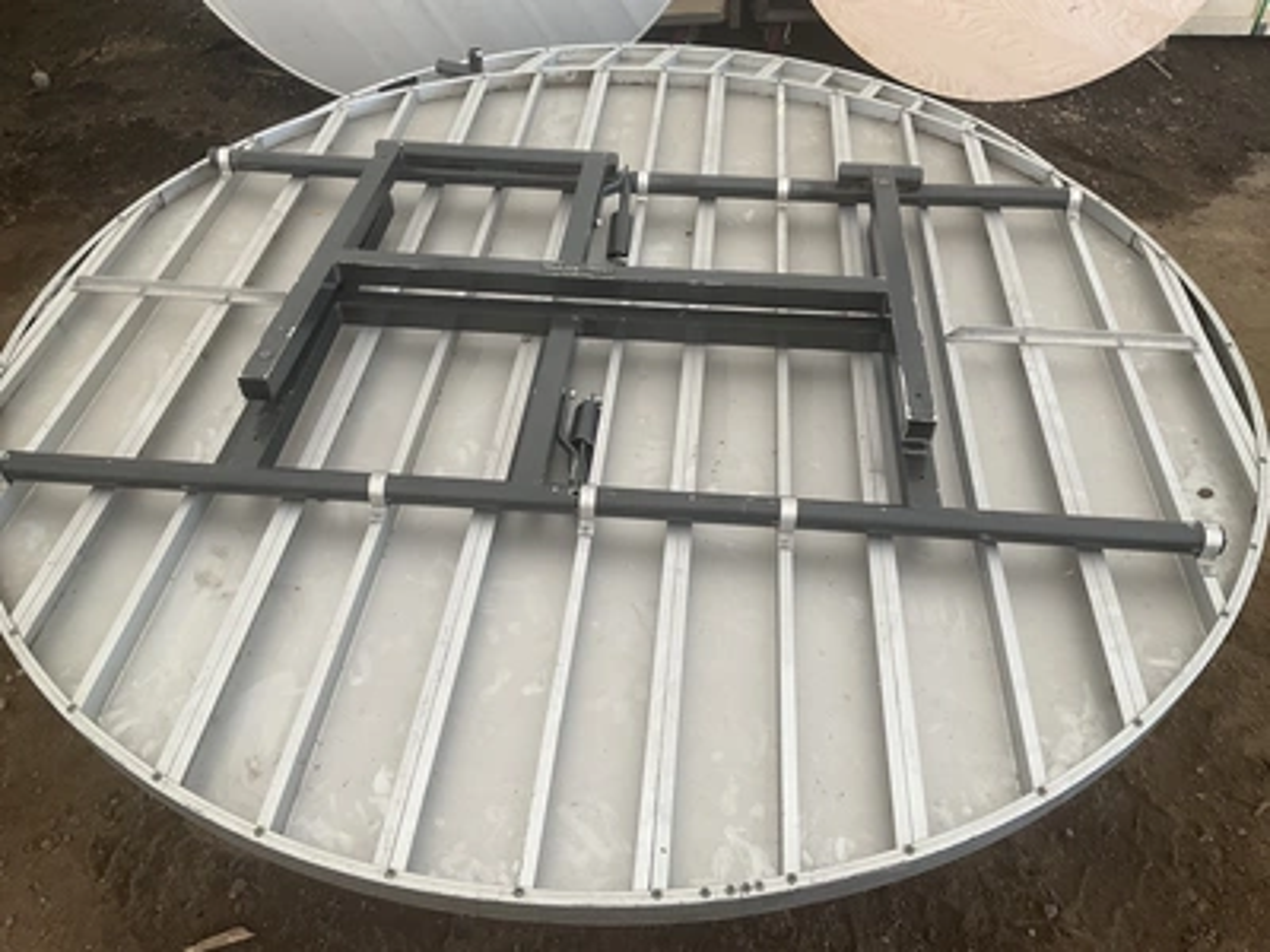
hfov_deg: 61.7
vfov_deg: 48.2
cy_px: 476
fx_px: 1064
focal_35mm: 29
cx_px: 635
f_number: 1.8
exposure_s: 1/122
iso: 25
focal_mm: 3
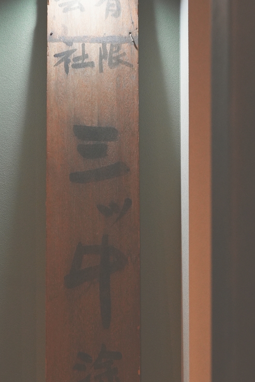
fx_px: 711
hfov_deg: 20.3
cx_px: 103
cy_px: 268
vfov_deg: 29.8
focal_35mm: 67
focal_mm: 33
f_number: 5
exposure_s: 1/125
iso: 1000
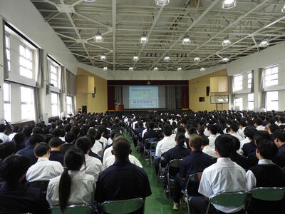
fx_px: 198
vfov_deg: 56.8
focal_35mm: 24
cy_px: 107
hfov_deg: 71.6
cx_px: 142
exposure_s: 1/30
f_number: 3.3
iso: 110
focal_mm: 4.3
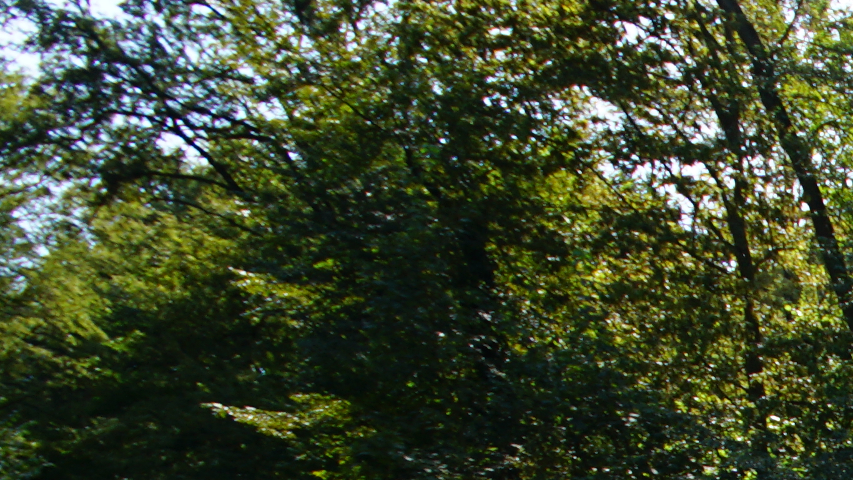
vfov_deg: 13.9
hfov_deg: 18.8
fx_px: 1561
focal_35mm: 69
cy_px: 1051
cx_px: 1713
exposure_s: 1/100
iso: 100
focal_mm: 10
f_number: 6.3
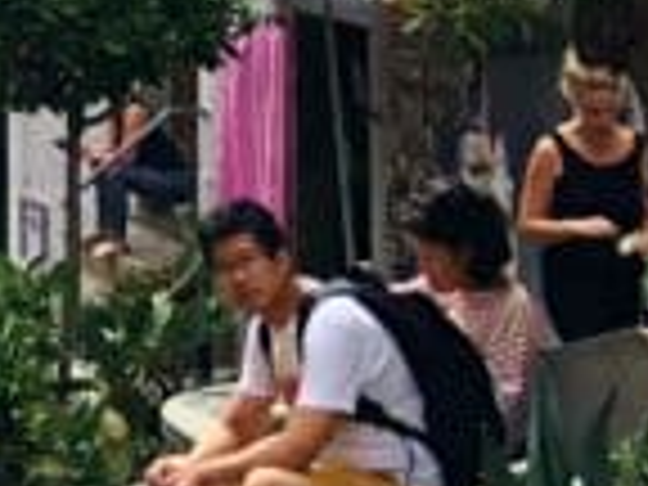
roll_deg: -1.4
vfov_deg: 6.9
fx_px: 3725
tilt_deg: +8.3
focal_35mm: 199
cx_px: -590
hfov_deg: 9.4
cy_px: -824
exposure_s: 1/348
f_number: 1.8
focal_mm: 3.99
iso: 20
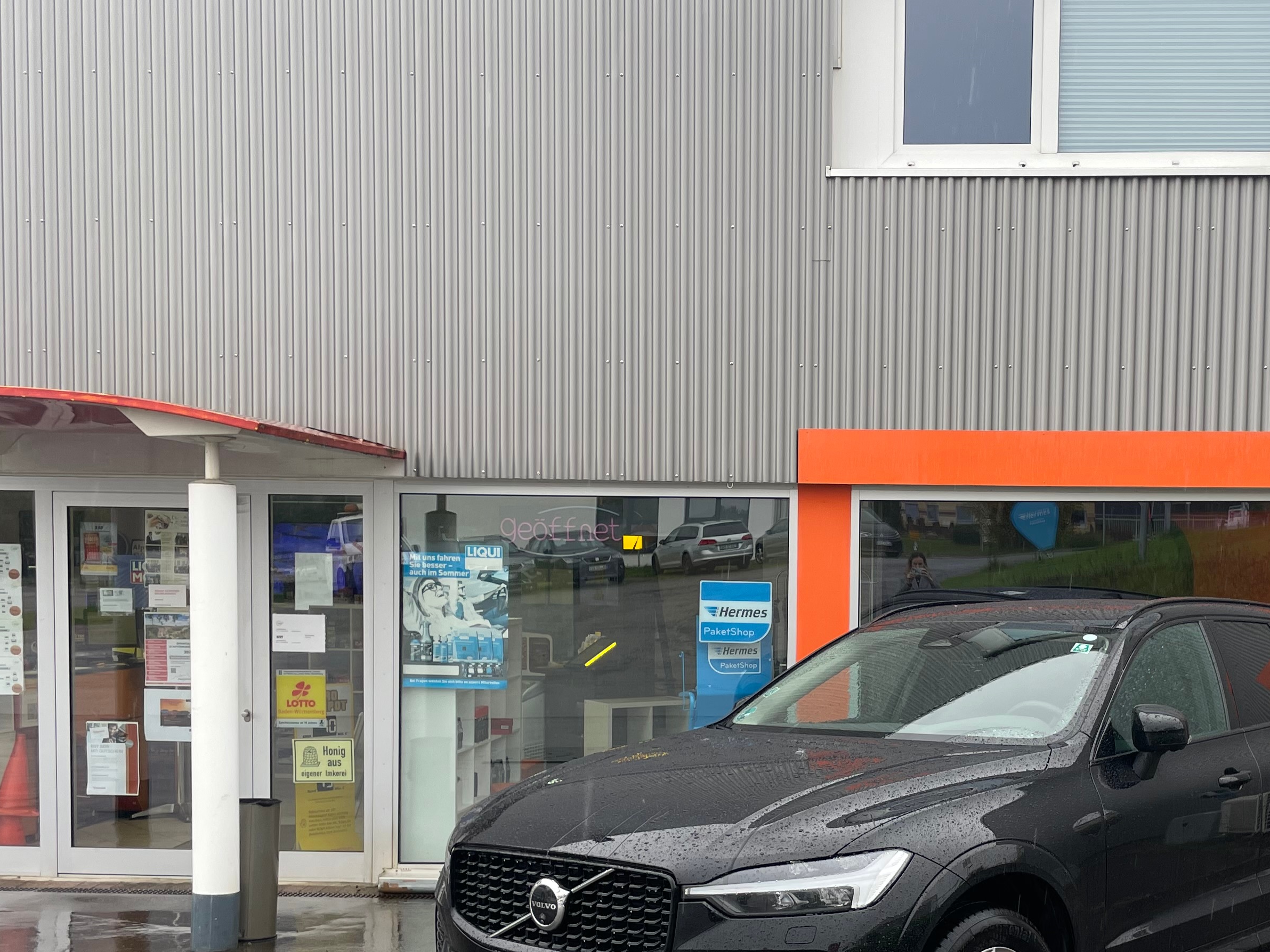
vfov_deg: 32.5
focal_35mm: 44
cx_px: 859
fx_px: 1614
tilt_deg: -3.0
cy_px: 666
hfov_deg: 42.3
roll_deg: +0.0
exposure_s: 1/262
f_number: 1.6
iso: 32
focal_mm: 4.2
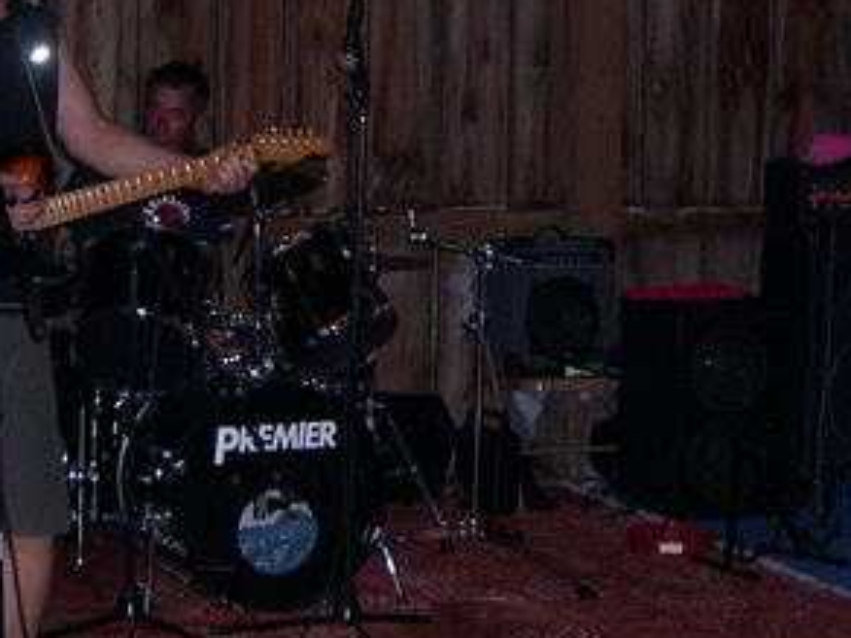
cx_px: 393
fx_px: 2557
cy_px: 99
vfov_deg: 14.1
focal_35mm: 104
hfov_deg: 18.9
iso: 400
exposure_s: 1/60
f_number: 2.8
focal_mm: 8
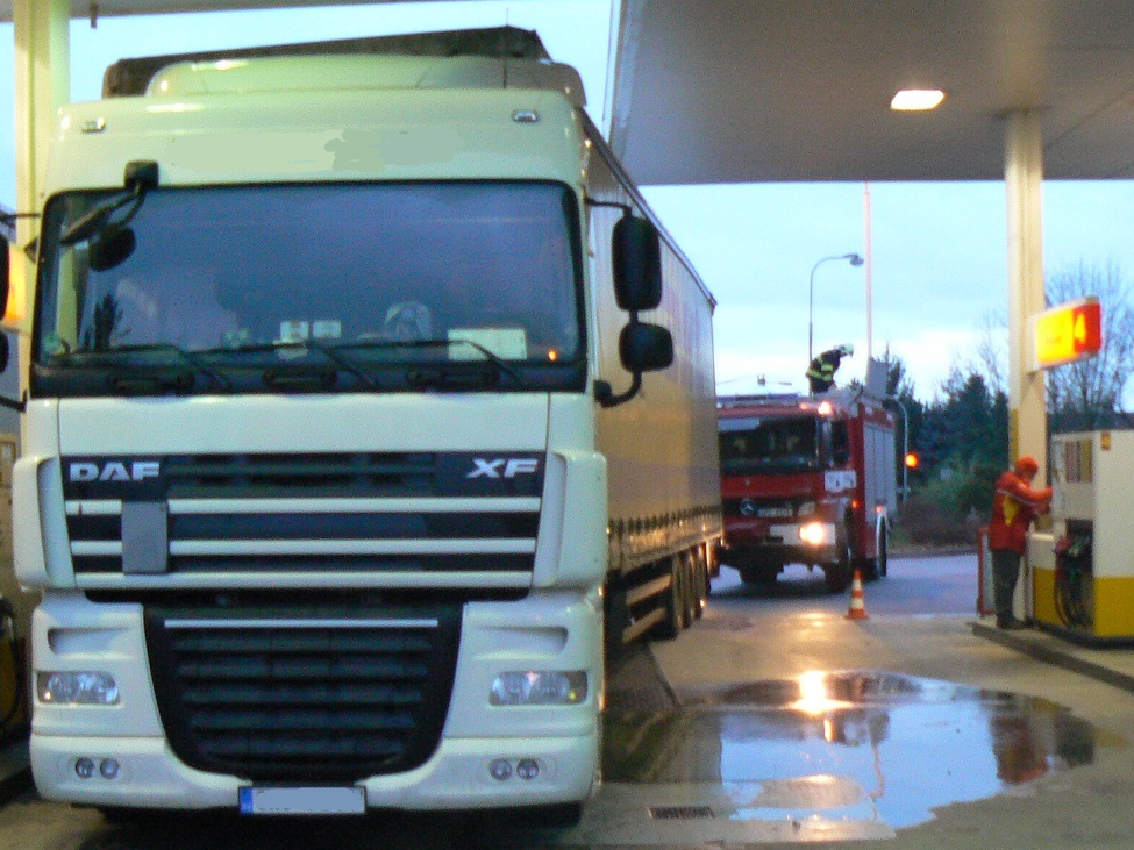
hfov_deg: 36.8
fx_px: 1703
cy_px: 586
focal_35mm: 52
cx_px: 498
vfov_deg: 27.8
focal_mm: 6
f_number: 2.8
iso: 200
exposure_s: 1/20
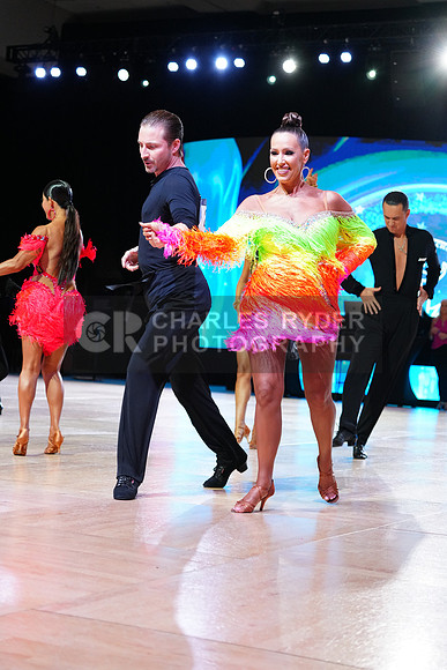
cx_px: 224
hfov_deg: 19.5
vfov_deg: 28.8
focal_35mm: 70
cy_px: 335
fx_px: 1303
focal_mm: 70
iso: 2500
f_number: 4
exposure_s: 1/320
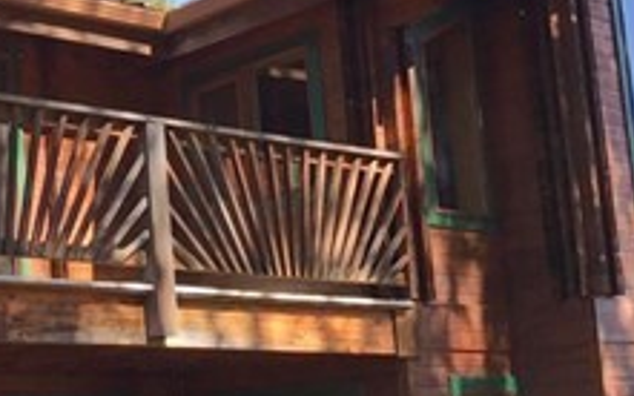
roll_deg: +2.9
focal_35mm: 86
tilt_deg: +10.6
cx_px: 52
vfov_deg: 15.2
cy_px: 230
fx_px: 1486
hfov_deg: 23.4
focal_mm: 3.99
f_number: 1.8
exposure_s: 1/544
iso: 20
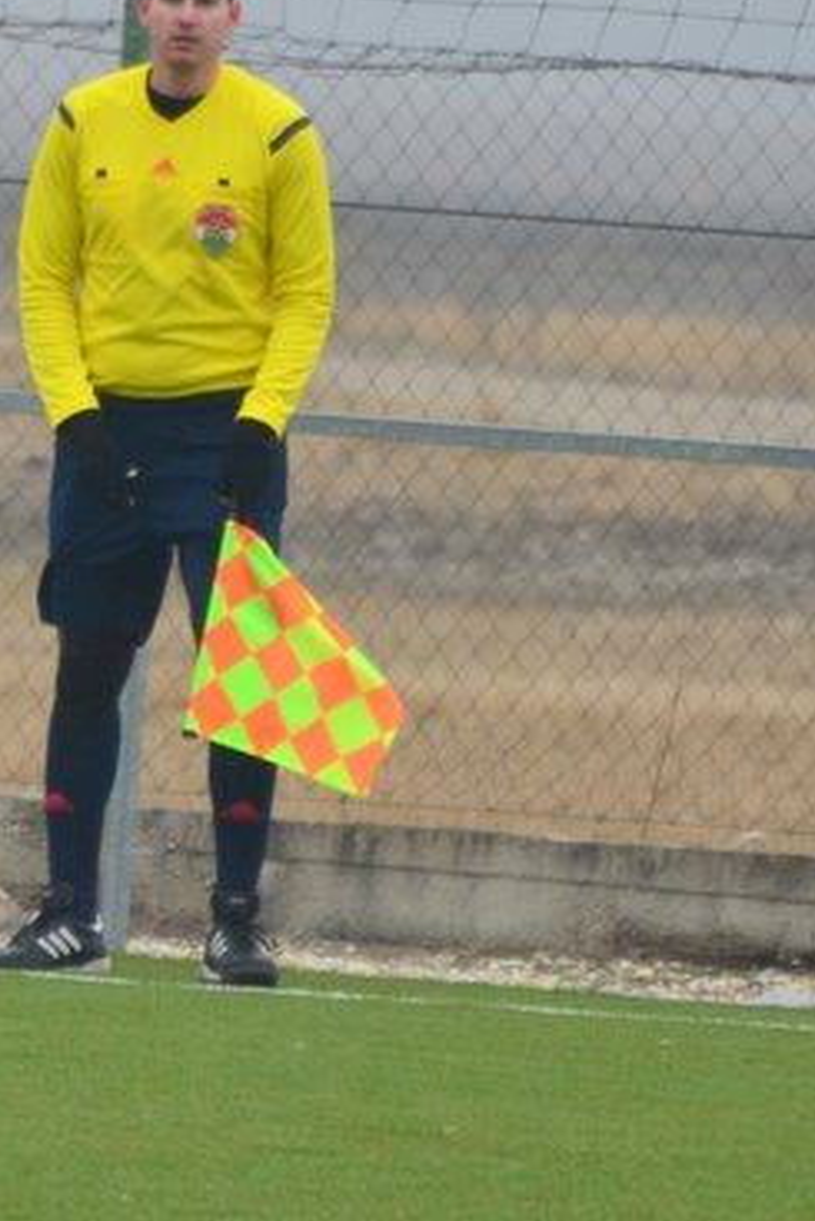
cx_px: -353
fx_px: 33245
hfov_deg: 1.4
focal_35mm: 980
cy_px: 569
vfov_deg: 2.1
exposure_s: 1/640
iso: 800
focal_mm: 300
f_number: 5.6
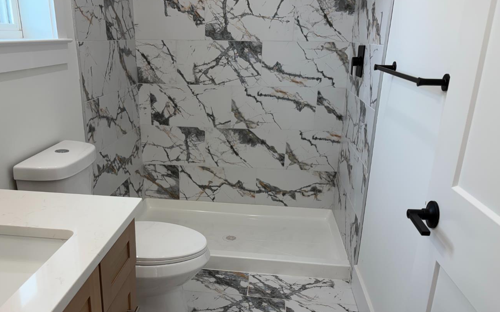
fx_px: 436
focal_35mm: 32
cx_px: 220
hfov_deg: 59.5
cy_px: 200
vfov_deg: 39.1
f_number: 1.6
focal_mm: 5.96
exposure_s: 1/120
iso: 40
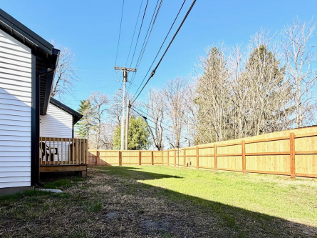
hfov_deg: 79.0
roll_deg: +0.6
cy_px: 154
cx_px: 151
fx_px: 192
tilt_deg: +0.8
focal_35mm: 21
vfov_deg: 62.2
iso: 32
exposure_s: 1/770
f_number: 2.2
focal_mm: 2.22
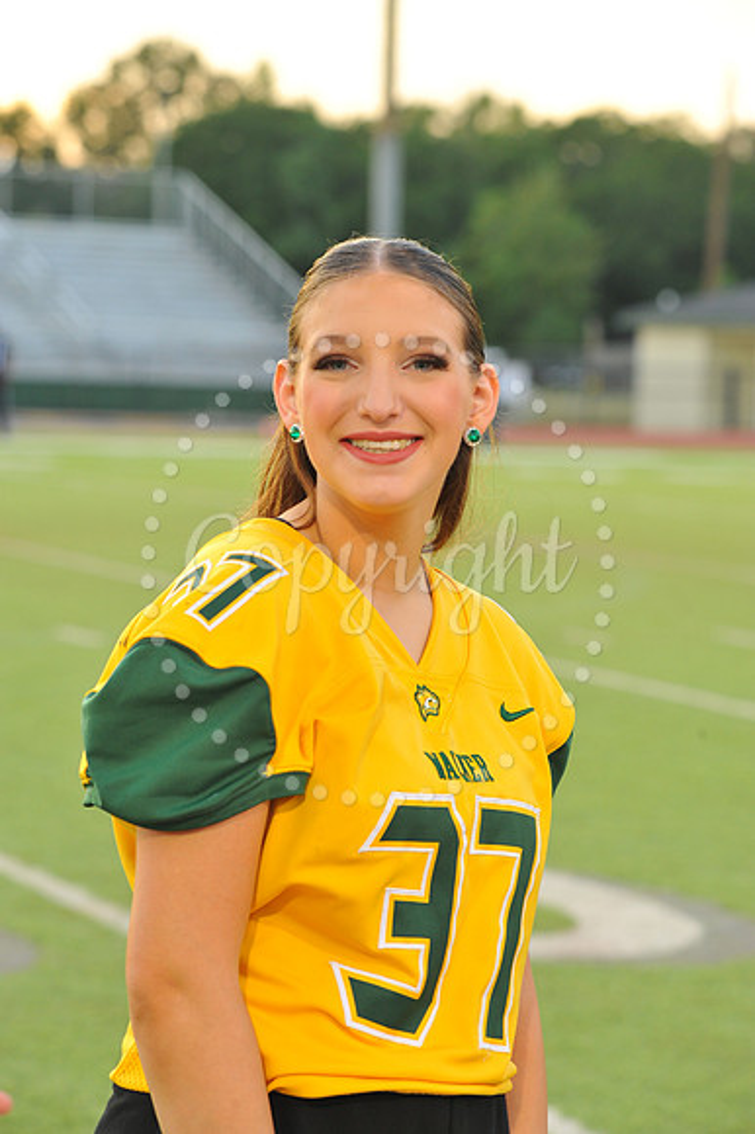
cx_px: 378
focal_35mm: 112
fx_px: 3527
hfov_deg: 12.2
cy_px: 567
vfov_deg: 18.3
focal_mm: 112
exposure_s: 1/100
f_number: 6.3
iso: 1000
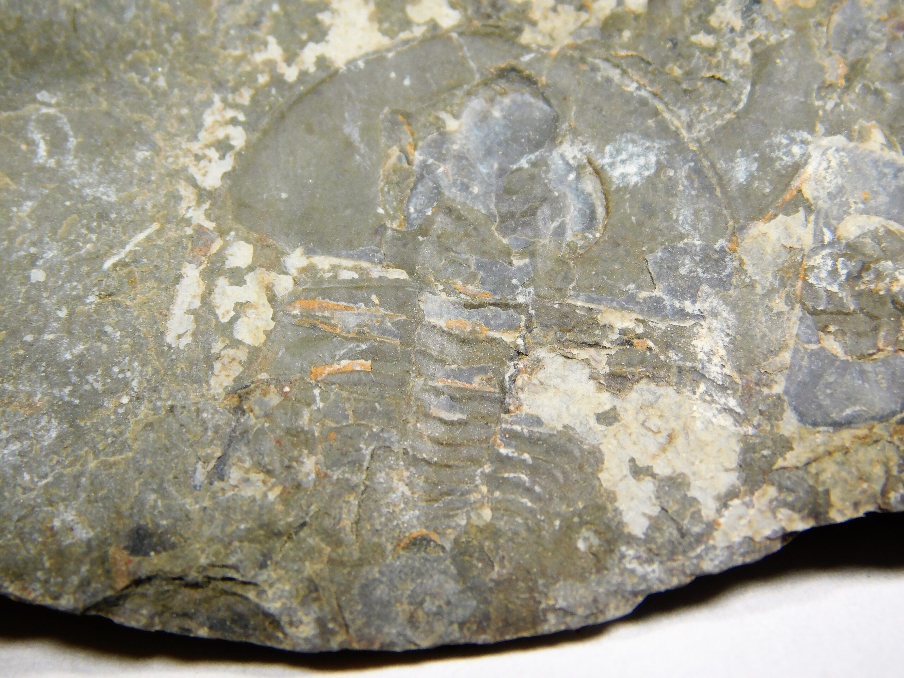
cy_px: 339
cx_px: 452
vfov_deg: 8.7
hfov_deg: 11.6
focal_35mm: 170
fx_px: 4440
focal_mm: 30.1
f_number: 5.3
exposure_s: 1/125
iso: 125
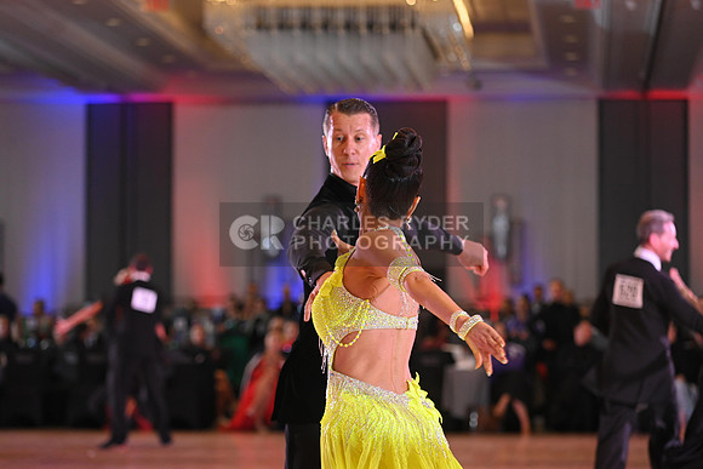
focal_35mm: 125
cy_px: 234
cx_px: 352
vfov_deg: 11.0
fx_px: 2441
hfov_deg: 16.4
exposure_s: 1/250
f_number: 4.5
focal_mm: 125
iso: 1600
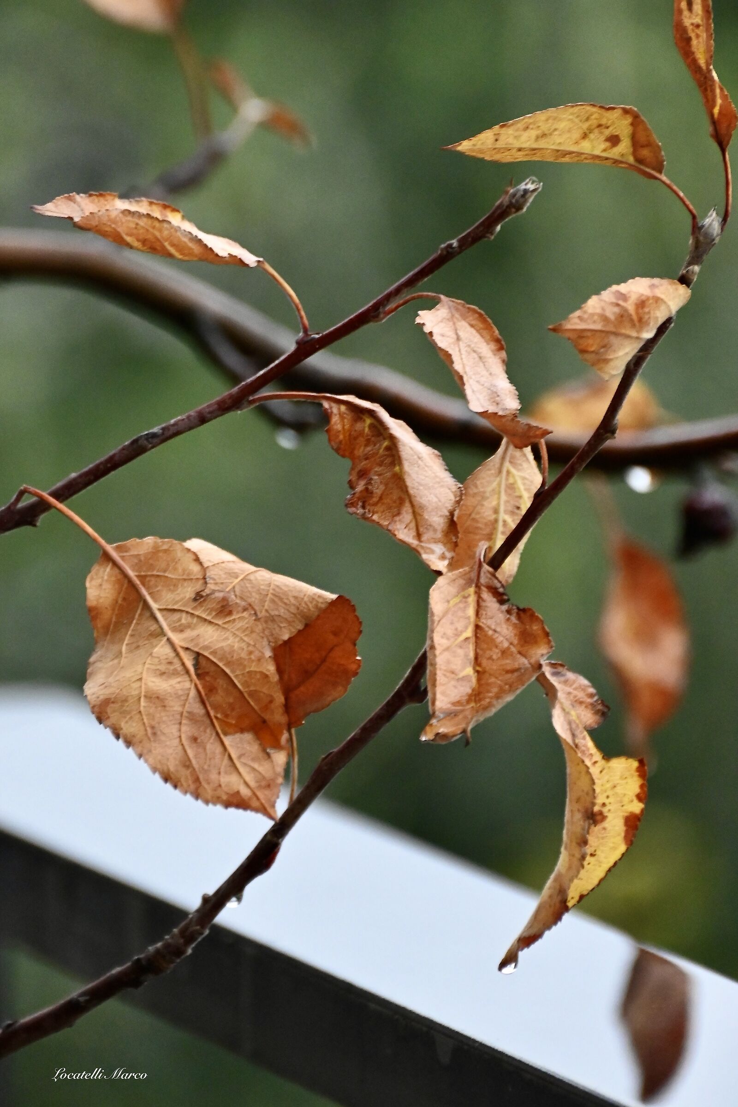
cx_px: 369
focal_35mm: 450
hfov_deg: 3.1
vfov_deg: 4.6
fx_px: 13836
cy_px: 554
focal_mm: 300
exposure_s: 1/500
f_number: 5.6
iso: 5600
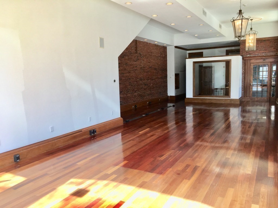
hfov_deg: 61.7
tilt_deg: -6.9
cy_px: 104
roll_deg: +1.7
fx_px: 233
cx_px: 139
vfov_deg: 48.2
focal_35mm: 29
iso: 40
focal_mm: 4.15
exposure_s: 1/120
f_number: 2.2
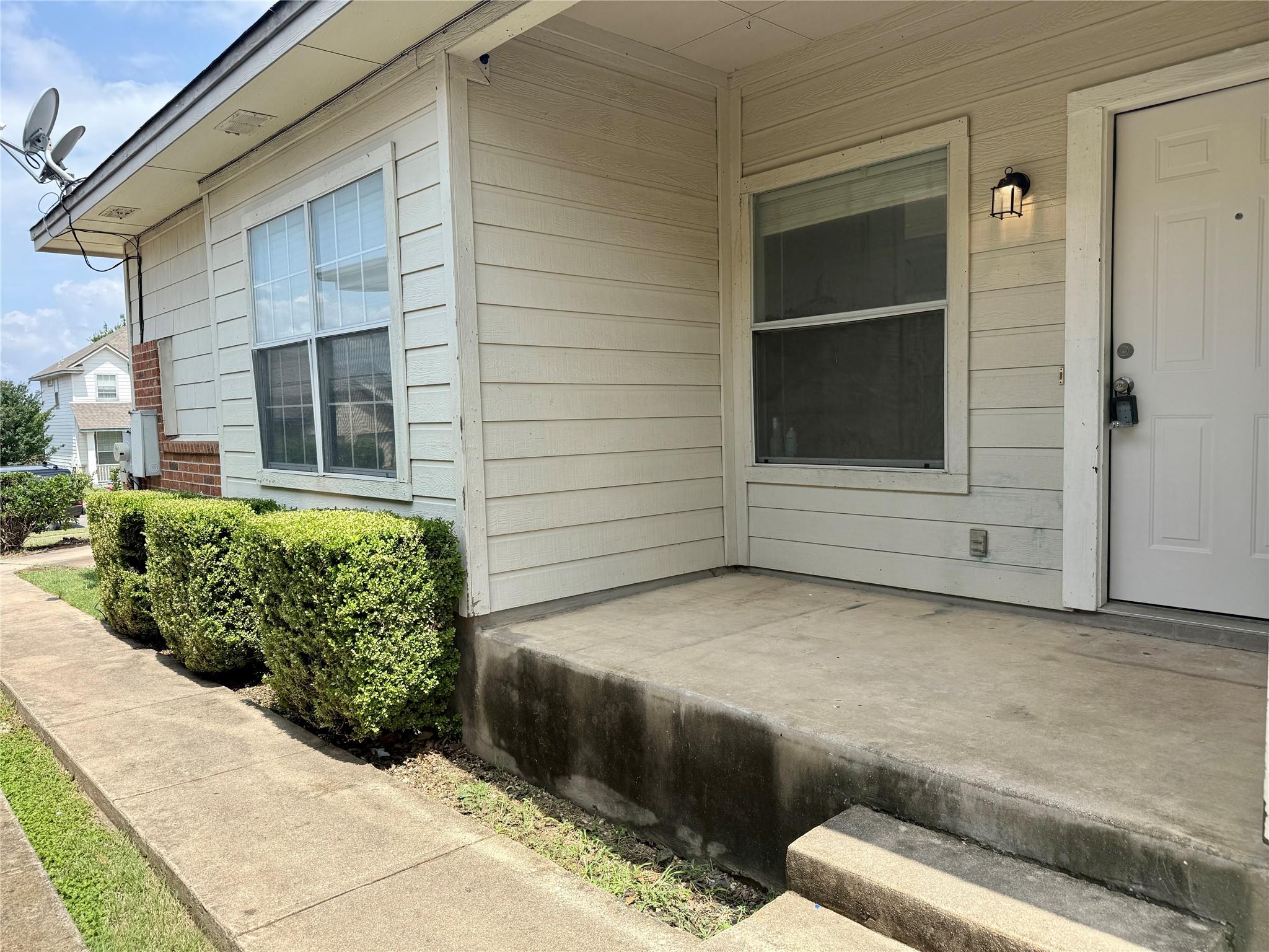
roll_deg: +1.4
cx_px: 634
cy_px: 476
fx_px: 880
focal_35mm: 24
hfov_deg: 71.6
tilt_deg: -4.0
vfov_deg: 56.8
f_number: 1.78
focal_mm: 6.76
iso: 80
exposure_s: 1/2232
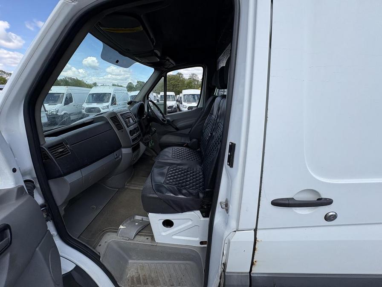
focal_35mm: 14
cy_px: 144
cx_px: 191
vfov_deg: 85.7
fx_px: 154
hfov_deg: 102.1
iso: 40
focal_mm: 2.22
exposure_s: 1/858
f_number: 2.2
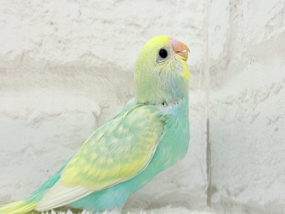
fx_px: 428
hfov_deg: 36.8
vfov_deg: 28.0
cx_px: 142
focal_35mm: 52
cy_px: 107
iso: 80
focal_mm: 5.96
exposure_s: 1/100
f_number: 1.6
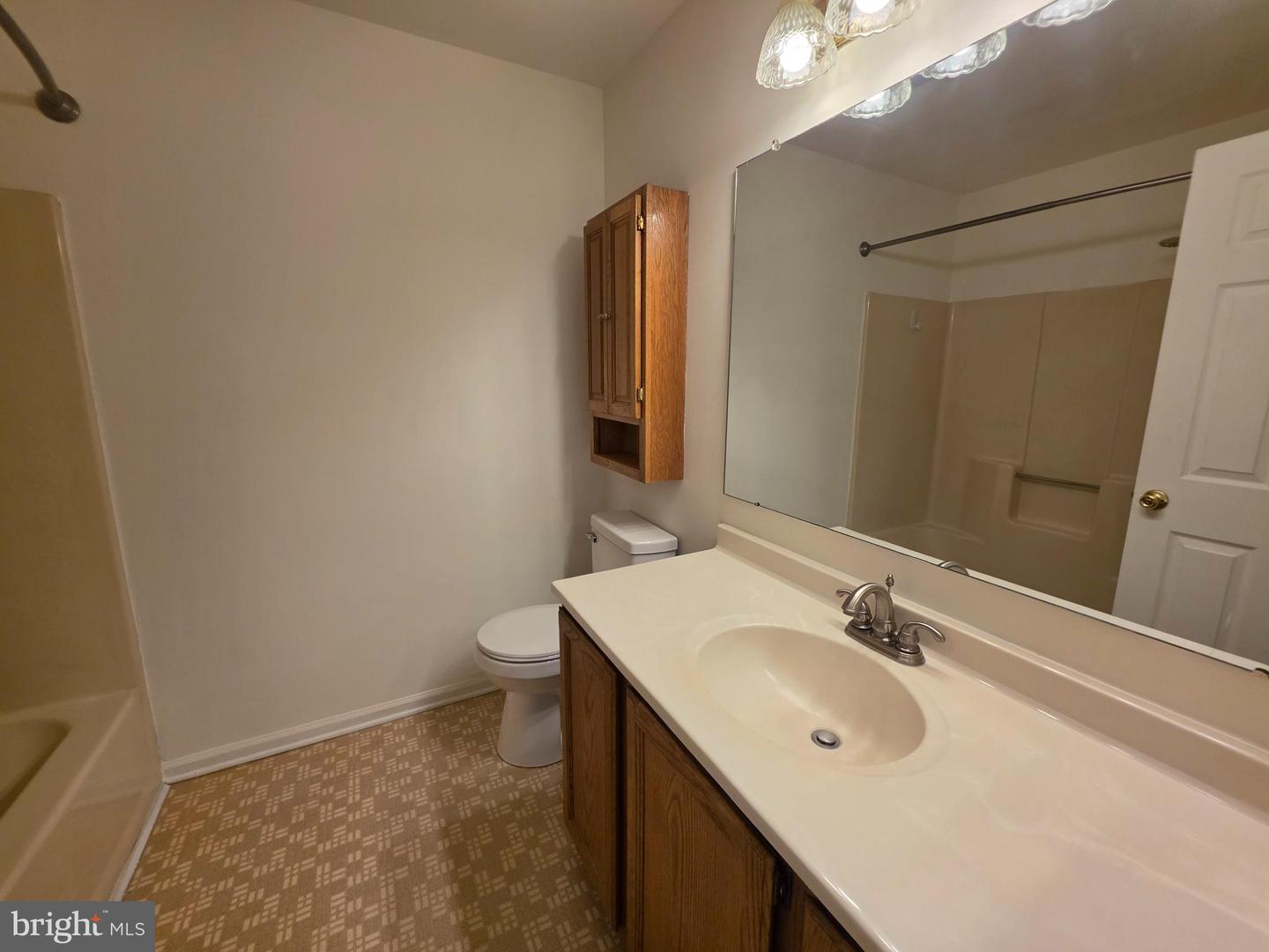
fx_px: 477
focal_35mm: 13
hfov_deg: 106.2
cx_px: 634
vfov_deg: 89.9
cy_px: 476
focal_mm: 2.2
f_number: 1.9
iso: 100
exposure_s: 1/120
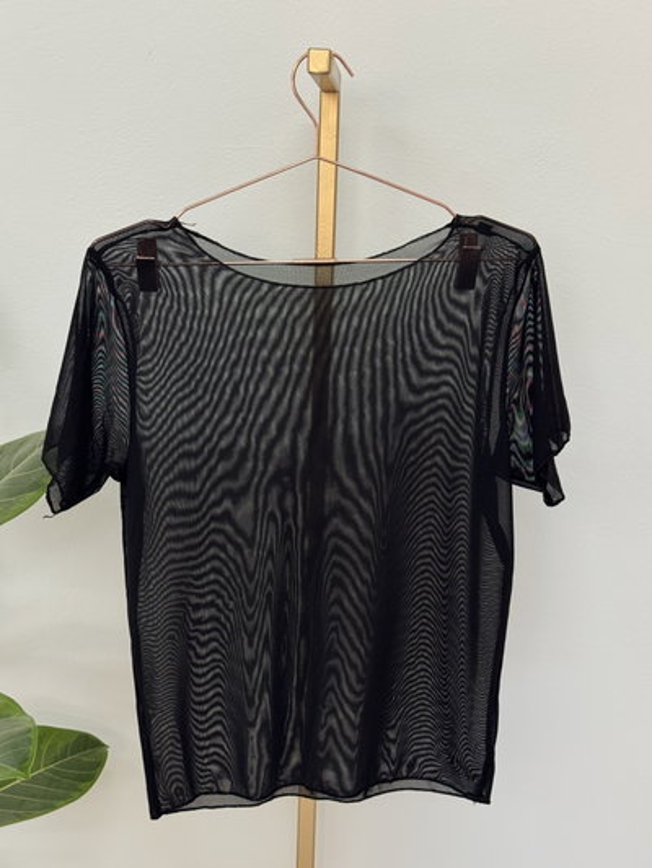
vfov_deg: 39.6
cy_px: 434
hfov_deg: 30.3
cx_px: 326
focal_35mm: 48
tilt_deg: -11.8
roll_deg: -1.1
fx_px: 1205
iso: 100
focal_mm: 6.76
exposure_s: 1/100
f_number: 1.78
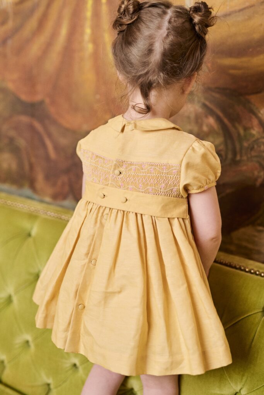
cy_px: 198
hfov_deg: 27.0
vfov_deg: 39.6
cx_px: 132
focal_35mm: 50
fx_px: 550
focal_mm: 50
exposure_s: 1/160
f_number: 2.2
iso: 100
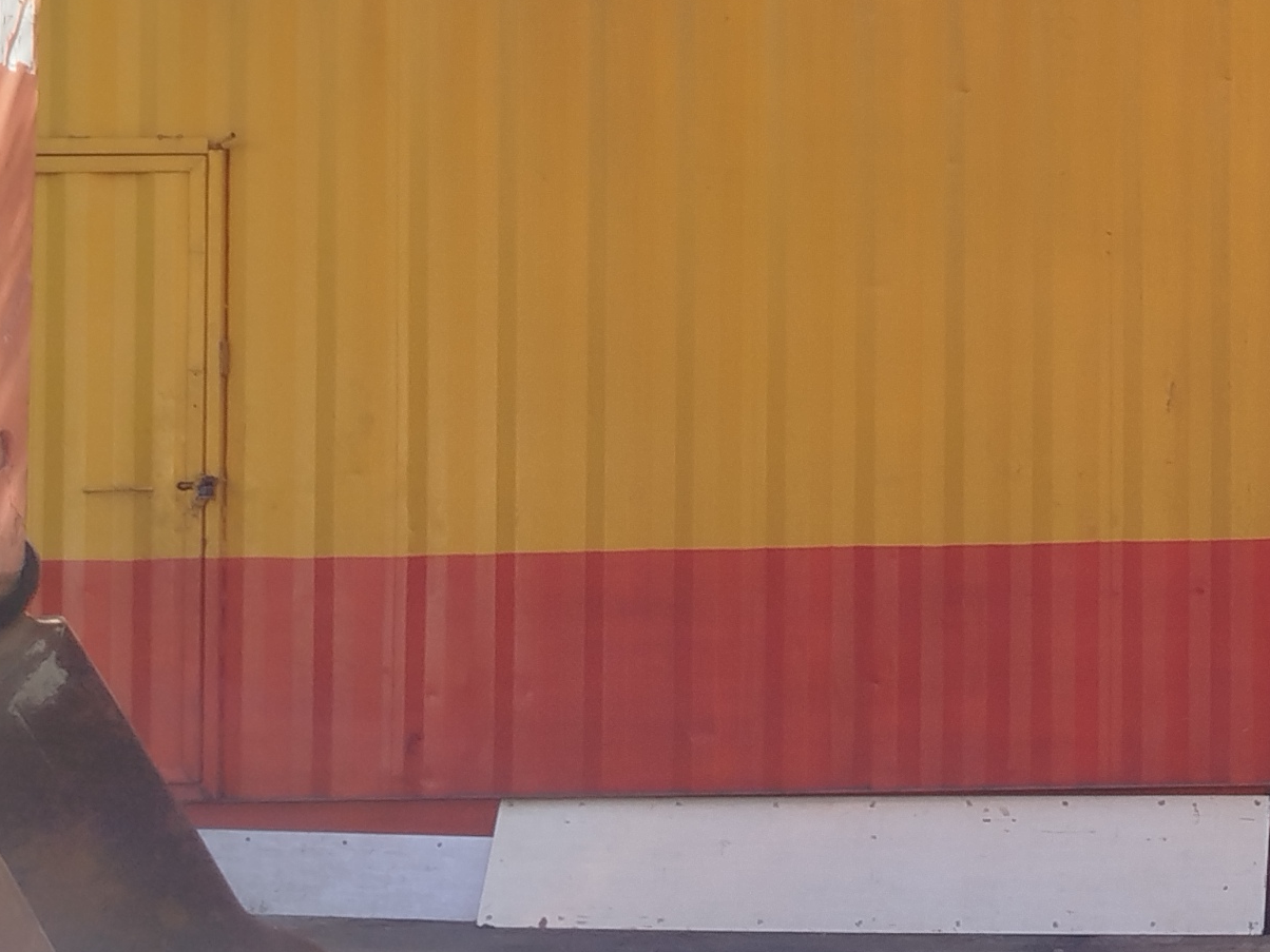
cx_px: 1685
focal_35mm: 103
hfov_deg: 17.8
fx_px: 3779
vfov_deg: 14.3
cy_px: 217
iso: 50
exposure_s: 1/714
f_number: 1.7
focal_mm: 5.31
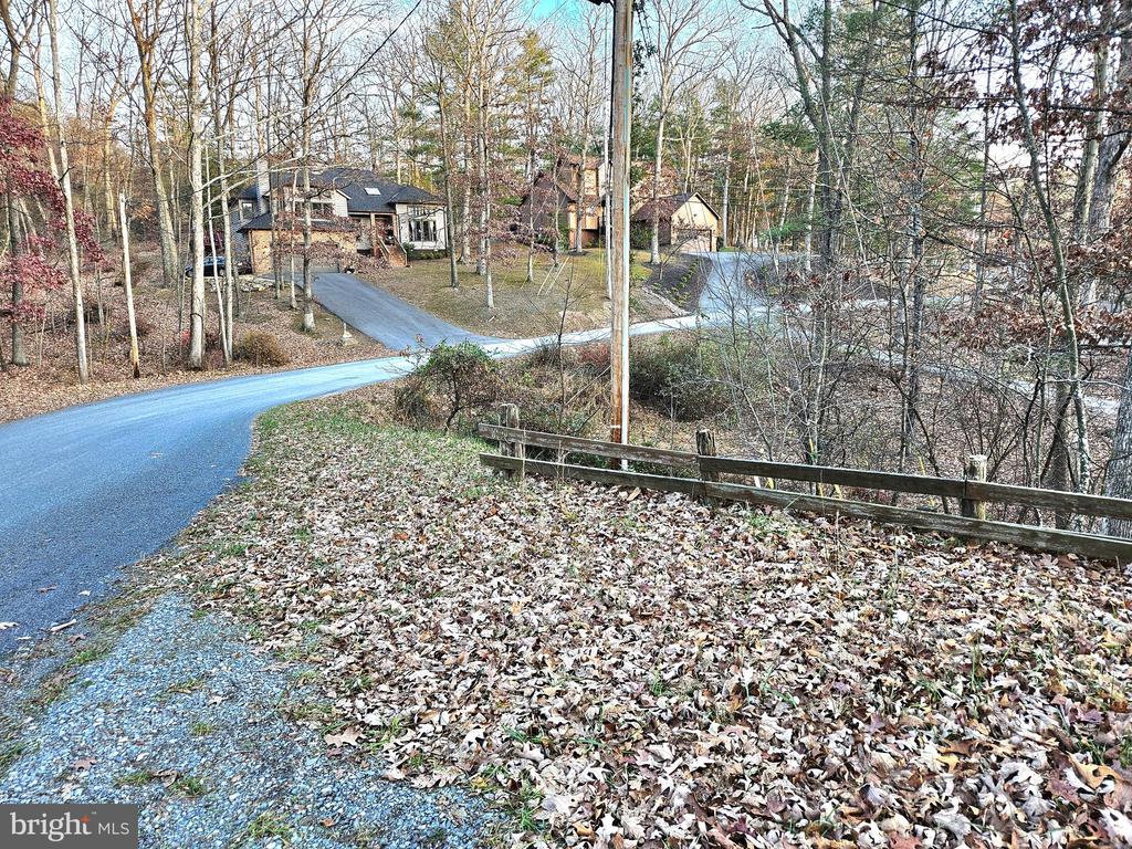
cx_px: 566
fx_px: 752
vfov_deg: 58.9
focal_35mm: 23
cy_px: 424
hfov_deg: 73.9
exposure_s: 1/120
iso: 50
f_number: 1.8
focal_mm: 5.4
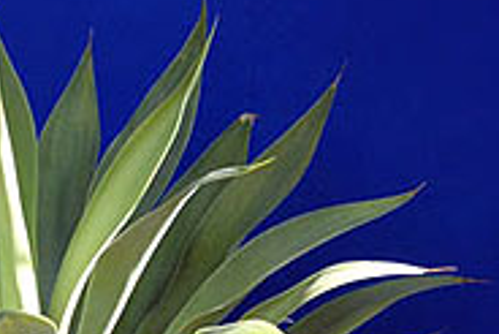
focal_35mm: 205
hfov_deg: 10.0
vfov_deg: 6.7
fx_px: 2844
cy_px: 276
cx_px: 203
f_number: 5
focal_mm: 56
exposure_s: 1/100
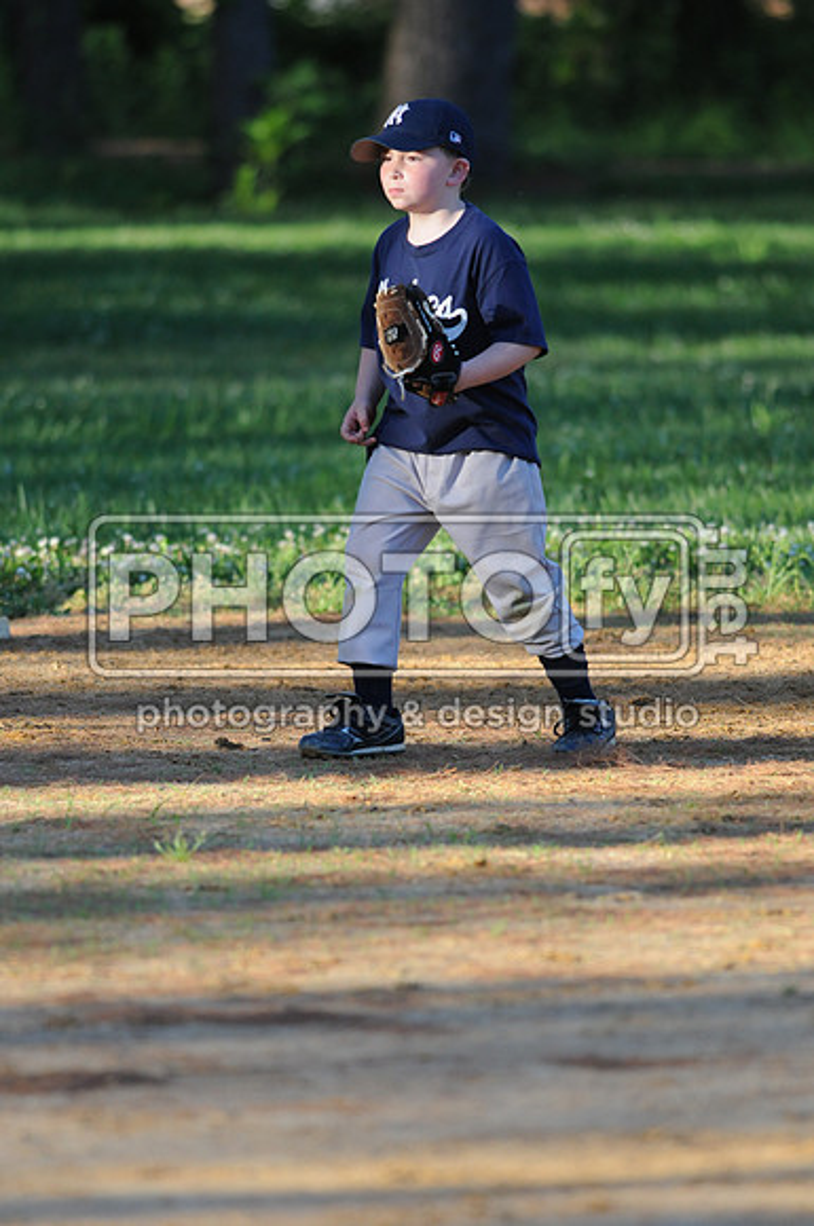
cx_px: 407
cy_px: 613
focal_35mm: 450
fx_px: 15307
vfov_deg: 4.6
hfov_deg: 3.0
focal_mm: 300
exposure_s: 1/1600
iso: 800
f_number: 4
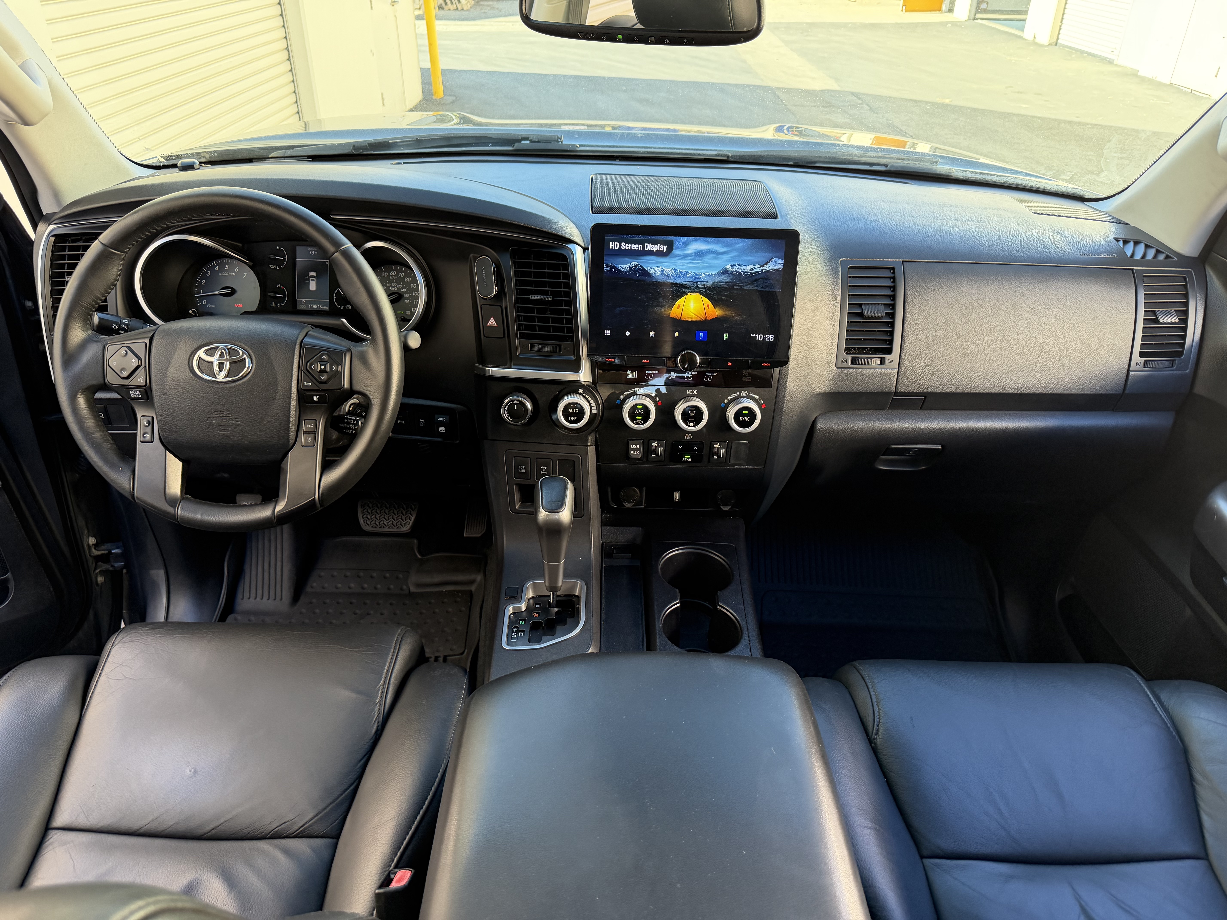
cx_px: 614
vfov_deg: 56.8
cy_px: 460
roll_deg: +0.3
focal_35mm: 24
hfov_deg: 71.6
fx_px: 851
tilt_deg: -31.6
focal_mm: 6.76
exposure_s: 1/214
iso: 200
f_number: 1.78
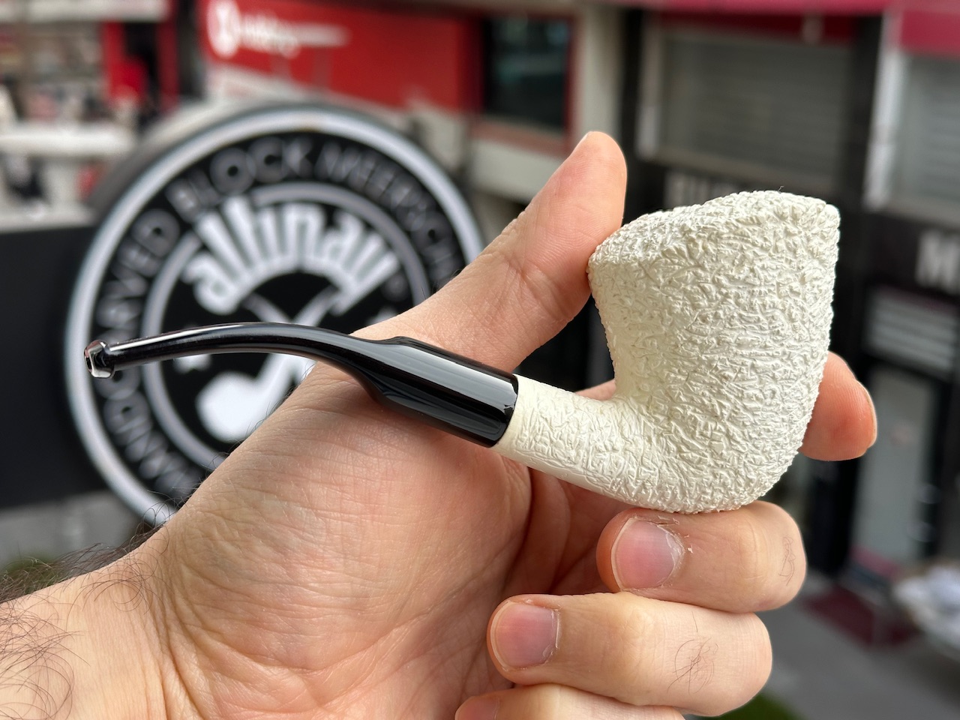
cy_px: 360
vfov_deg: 30.3
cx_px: 480
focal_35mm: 48
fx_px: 1331
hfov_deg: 39.7
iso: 64
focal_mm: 6.86
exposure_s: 1/426
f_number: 1.78
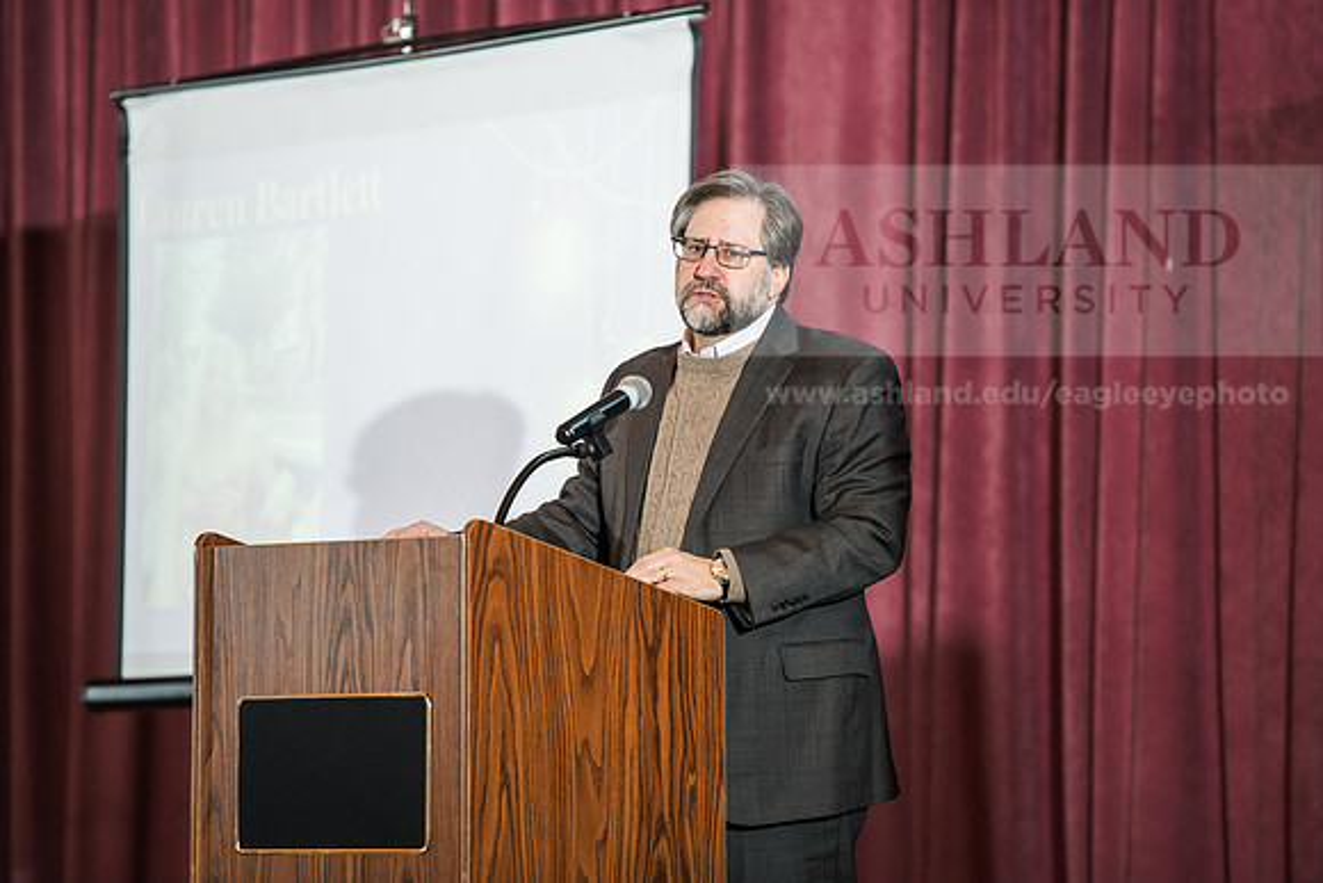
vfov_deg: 7.4
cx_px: 662
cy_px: 442
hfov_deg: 11.1
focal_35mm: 185
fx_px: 6800
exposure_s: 1/200
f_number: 3.5
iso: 1250
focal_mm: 185
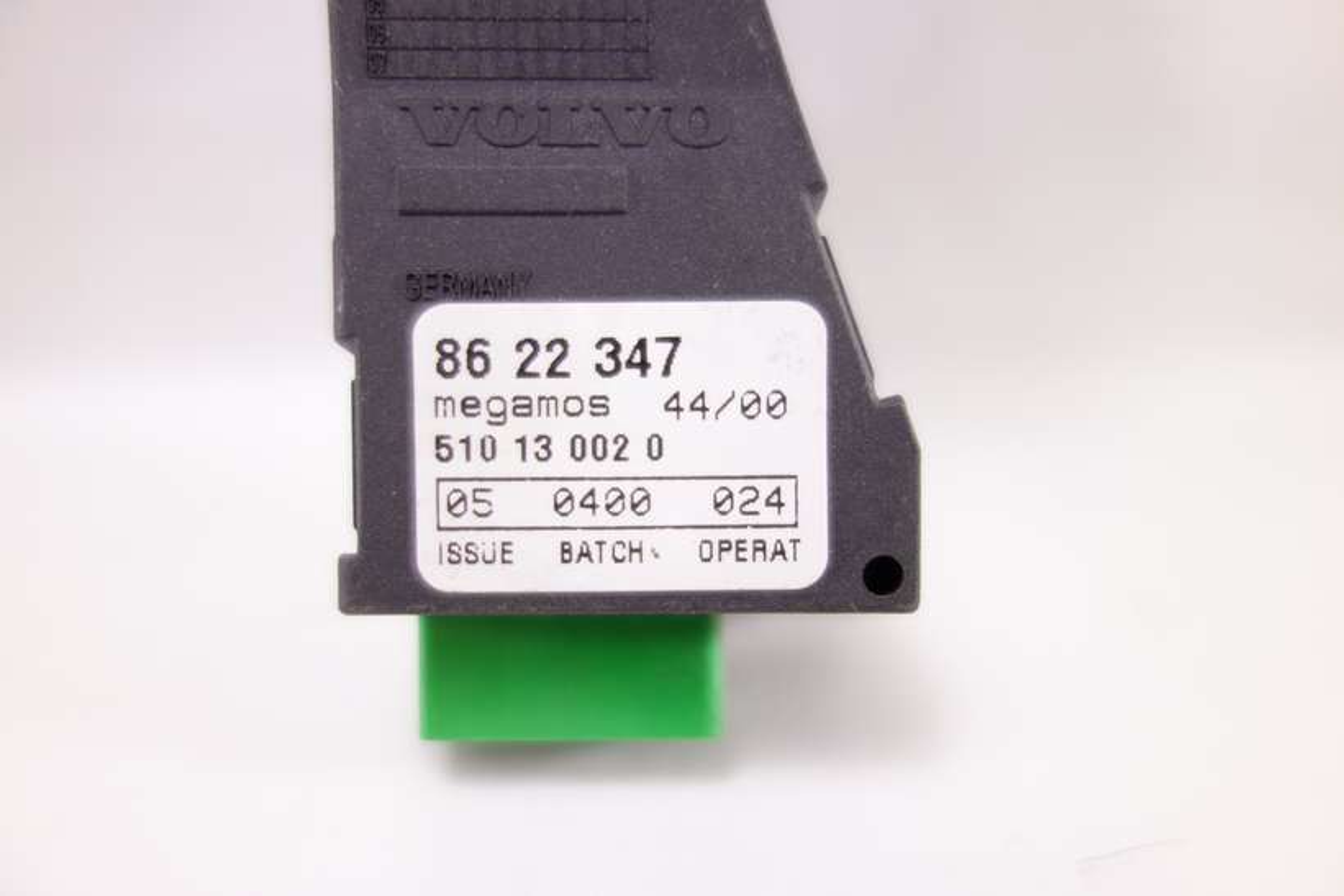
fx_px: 1045
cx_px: 672
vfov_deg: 46.4
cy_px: 448
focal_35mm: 28
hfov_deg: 65.5
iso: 125
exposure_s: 1/100
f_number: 1.8
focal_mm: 10.4
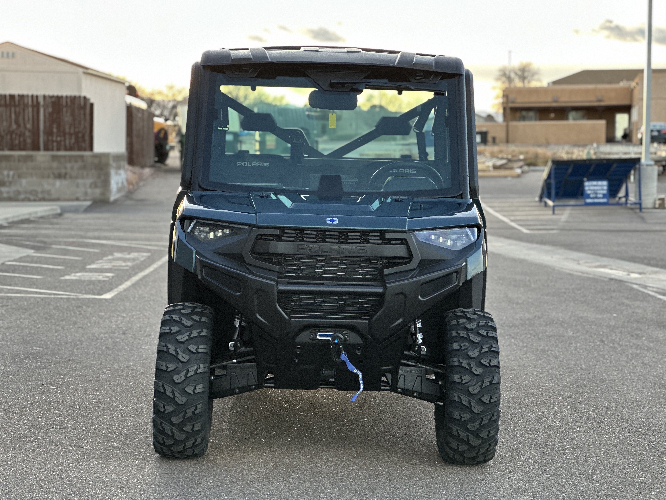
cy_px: 250
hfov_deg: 25.3
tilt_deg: -3.2
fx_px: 1481
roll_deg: +0.3
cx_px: 333
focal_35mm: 77
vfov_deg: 19.1
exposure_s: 1/121
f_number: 2.8
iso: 160
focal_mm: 9
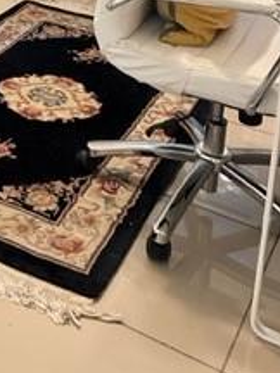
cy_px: -116
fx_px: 766
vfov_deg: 24.0
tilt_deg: -13.2
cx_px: -92
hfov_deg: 19.1
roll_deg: -1.1
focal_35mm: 71
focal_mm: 6.86
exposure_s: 1/60
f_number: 1.78
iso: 500
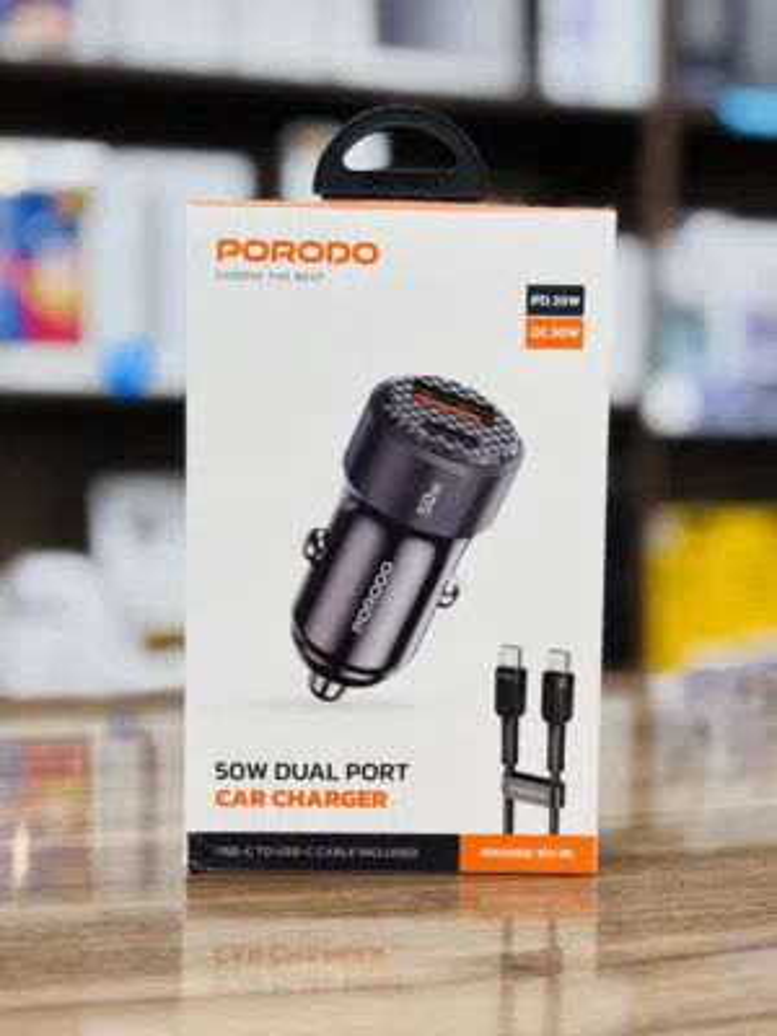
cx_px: 388
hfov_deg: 28.0
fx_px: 1556
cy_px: 518
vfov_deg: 36.8
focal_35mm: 52
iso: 32
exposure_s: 1/50
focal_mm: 5.96
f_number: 1.6
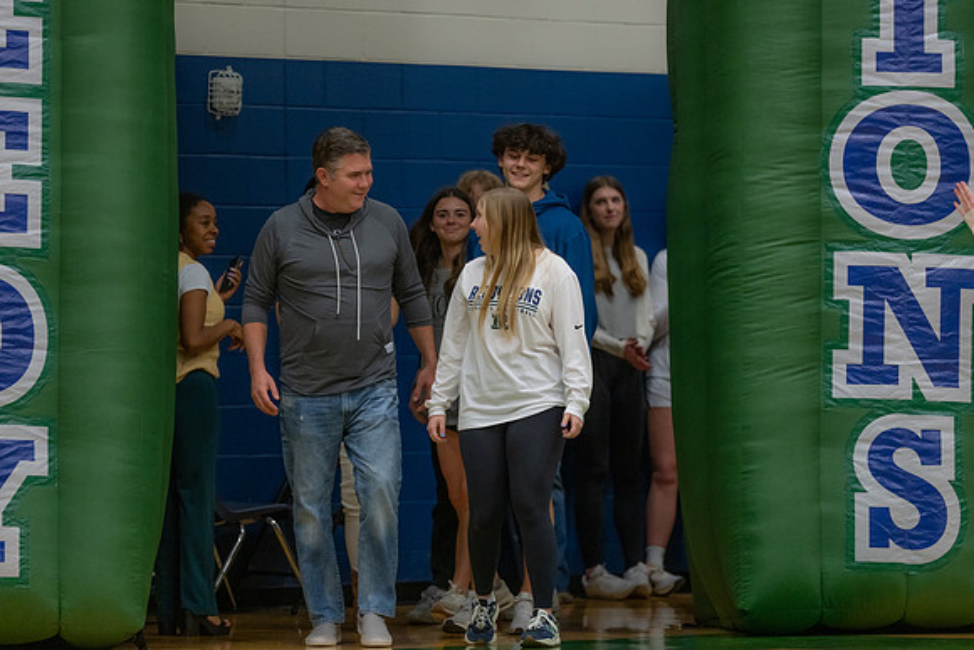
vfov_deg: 7.0
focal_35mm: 195
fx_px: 5283
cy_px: 325
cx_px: 487
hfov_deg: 10.5
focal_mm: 185
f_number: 2.8
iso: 2000
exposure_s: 1/400
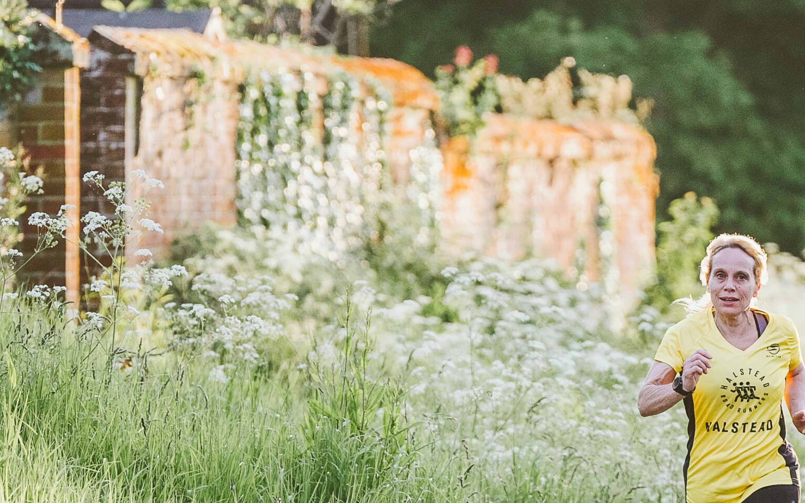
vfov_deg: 2.6
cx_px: 587
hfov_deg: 4.1
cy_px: 440
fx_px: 11166
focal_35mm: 509
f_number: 2.8
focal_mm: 200
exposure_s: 1/1250
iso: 500
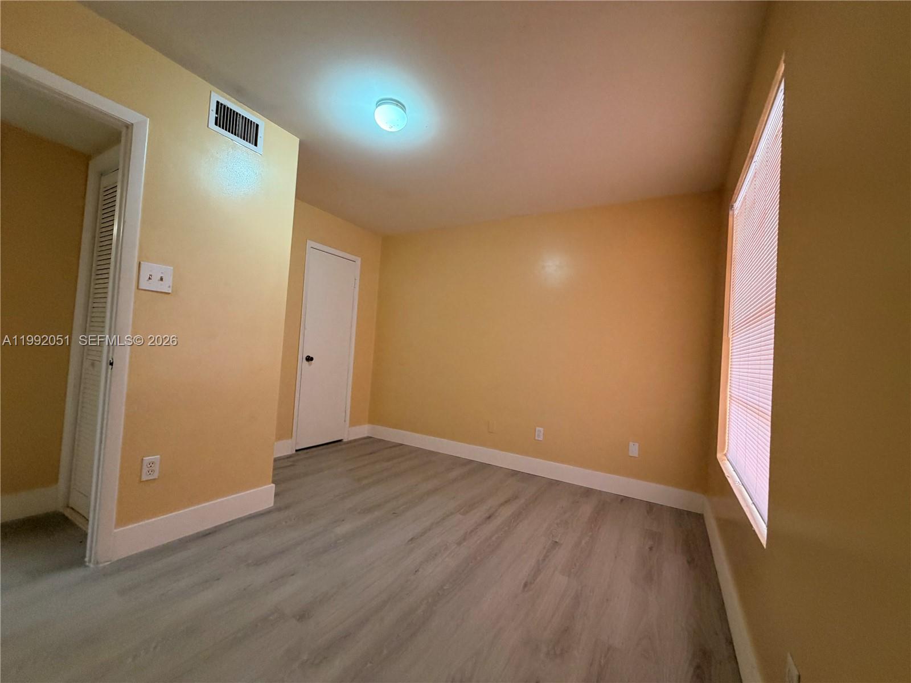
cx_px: 456
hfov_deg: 102.1
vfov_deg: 85.7
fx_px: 368
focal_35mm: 14
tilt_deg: +1.6
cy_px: 342
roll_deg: -3.3
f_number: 2.2
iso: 250
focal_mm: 2.22
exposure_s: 1/60
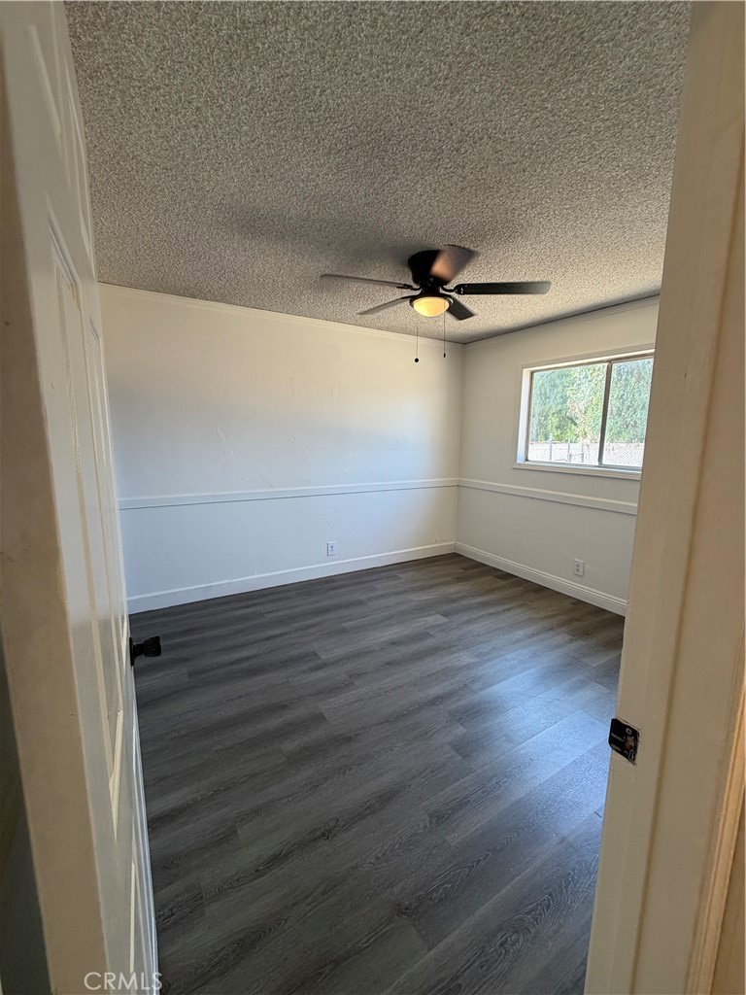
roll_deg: -1.1
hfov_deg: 85.7
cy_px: 498
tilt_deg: -8.6
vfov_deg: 102.1
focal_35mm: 14
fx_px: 402
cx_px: 373
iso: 125
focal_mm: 2.22
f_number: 2.2
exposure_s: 1/120
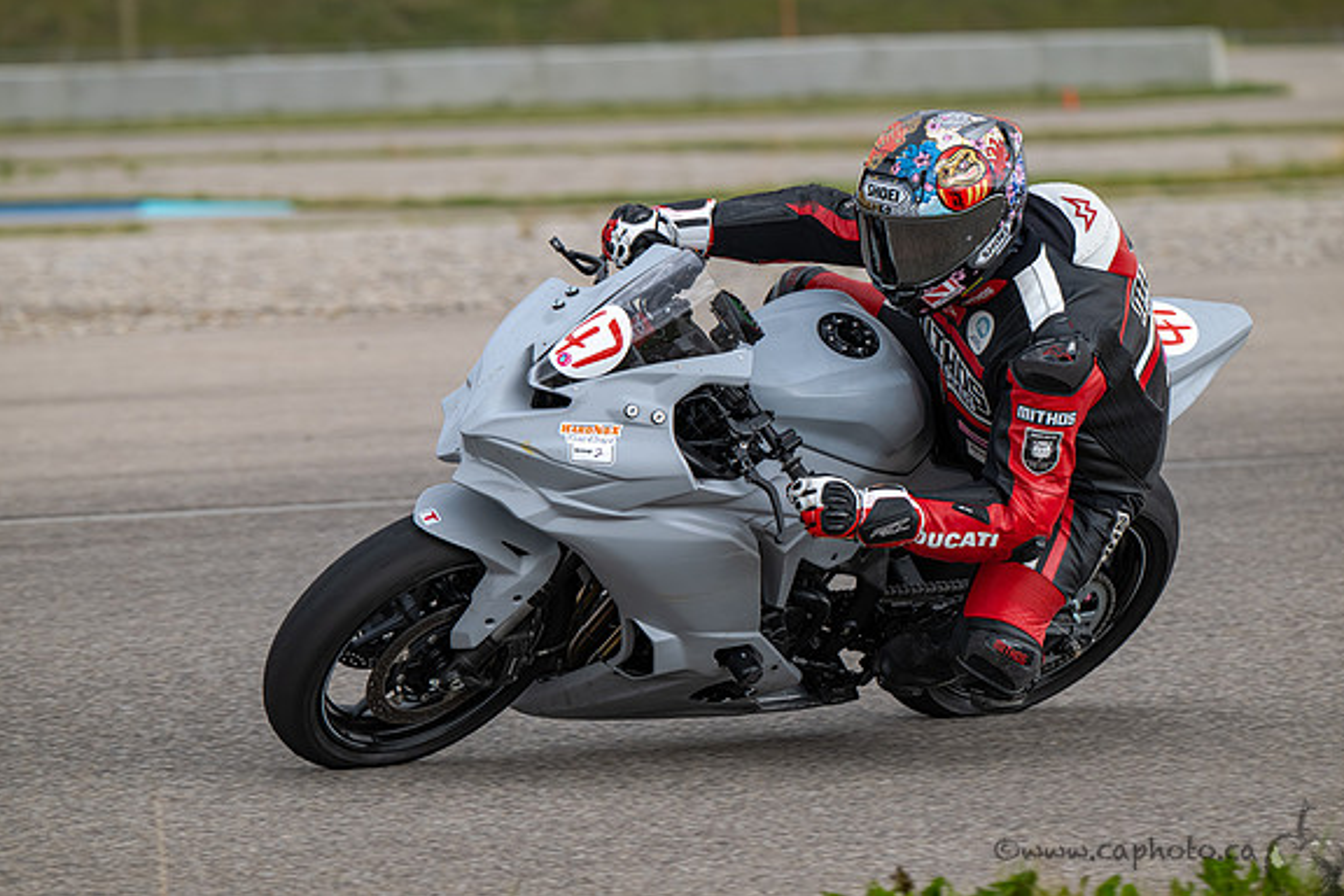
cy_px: 447
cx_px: 674
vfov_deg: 5.5
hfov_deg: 8.2
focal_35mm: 252
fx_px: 9407
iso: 900
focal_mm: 250
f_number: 6.3
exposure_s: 1/1250
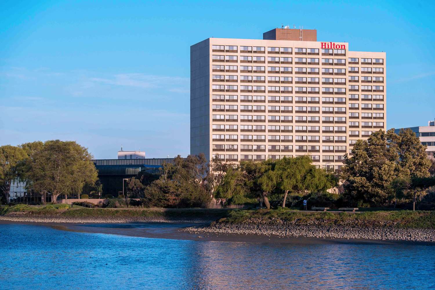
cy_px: 145
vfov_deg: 12.5
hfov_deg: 18.6
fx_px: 1329
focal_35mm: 110
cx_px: 218
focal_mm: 110
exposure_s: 1/500
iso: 400
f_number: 5.6
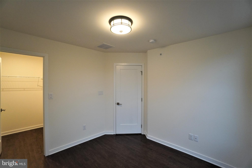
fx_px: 105
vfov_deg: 77.3
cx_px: 126
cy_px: 84
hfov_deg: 100.4
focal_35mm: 15
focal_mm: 10
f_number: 4
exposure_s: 1/160
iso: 1600
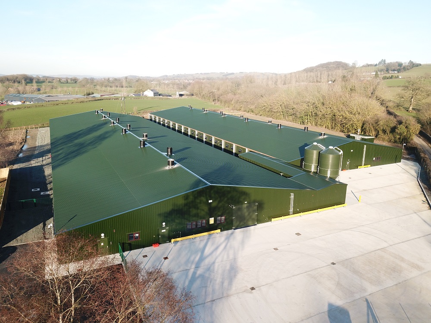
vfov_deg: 53.1
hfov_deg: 67.3
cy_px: 162
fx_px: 324
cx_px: 216
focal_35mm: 26
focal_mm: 4.73
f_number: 2.2
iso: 100
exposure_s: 1/369
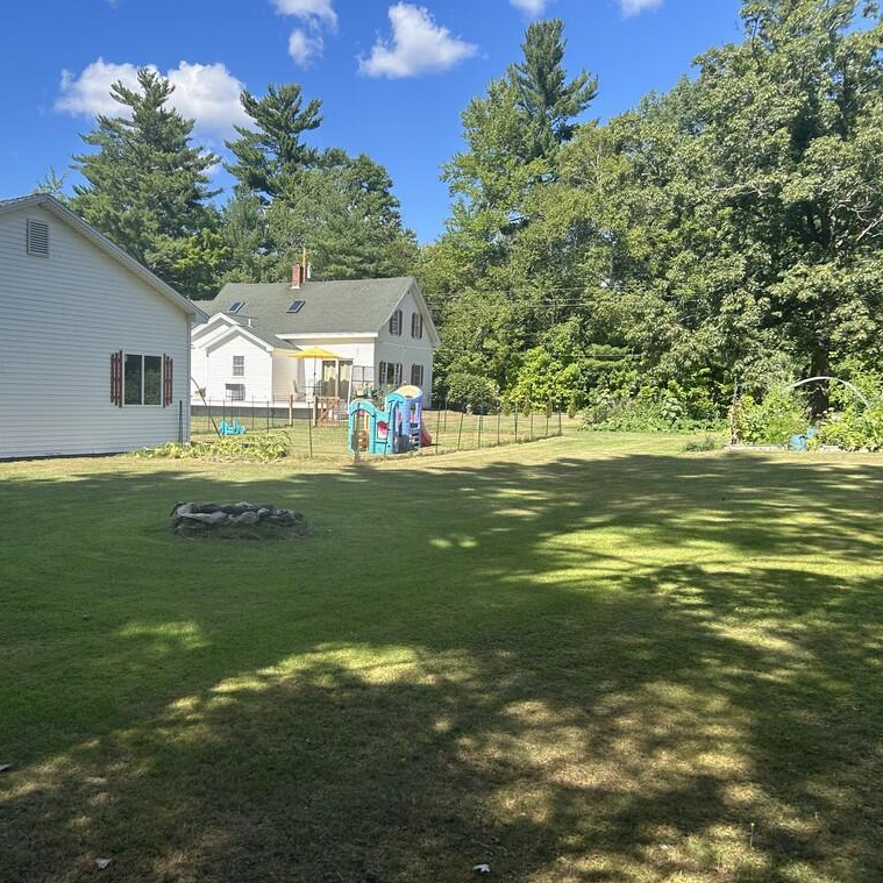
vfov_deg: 52.5
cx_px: 305
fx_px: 895
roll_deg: -0.8
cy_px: 444
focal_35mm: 31
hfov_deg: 51.7
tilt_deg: -3.2
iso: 50
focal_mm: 5.7
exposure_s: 1/1972
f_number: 1.5
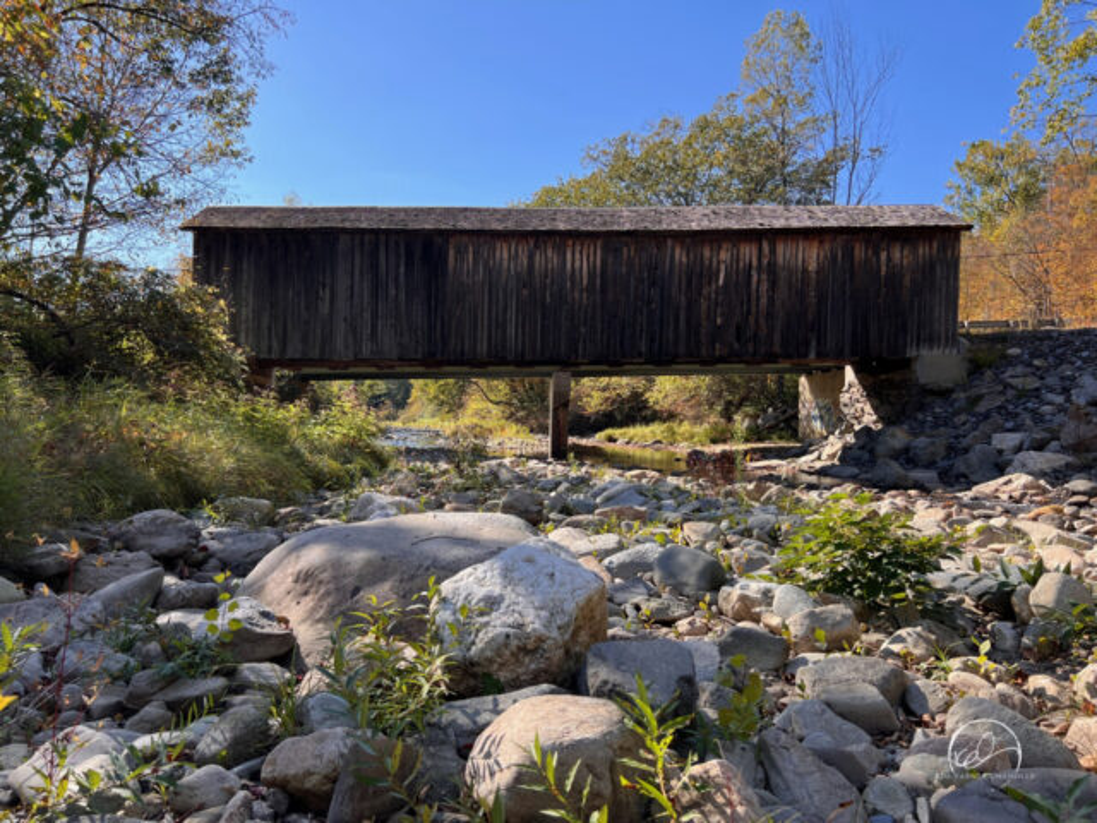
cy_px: 412
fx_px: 824
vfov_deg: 53.1
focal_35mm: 26
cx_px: 548
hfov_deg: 67.3
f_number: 1.5
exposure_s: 1/1449
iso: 50
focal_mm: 5.7
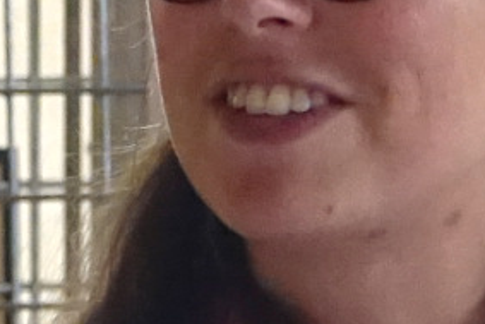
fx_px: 15406
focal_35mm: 1143
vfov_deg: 1.2
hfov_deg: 1.8
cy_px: 120
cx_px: 737
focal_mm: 52.8
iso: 2000
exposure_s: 1/100
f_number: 4
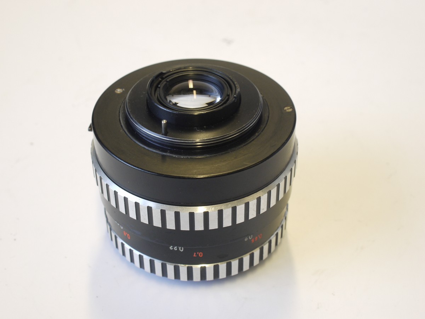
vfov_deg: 24.4
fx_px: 737
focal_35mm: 60
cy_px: 160
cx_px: 212
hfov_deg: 32.2
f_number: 8
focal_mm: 30
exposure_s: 1/25
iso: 400
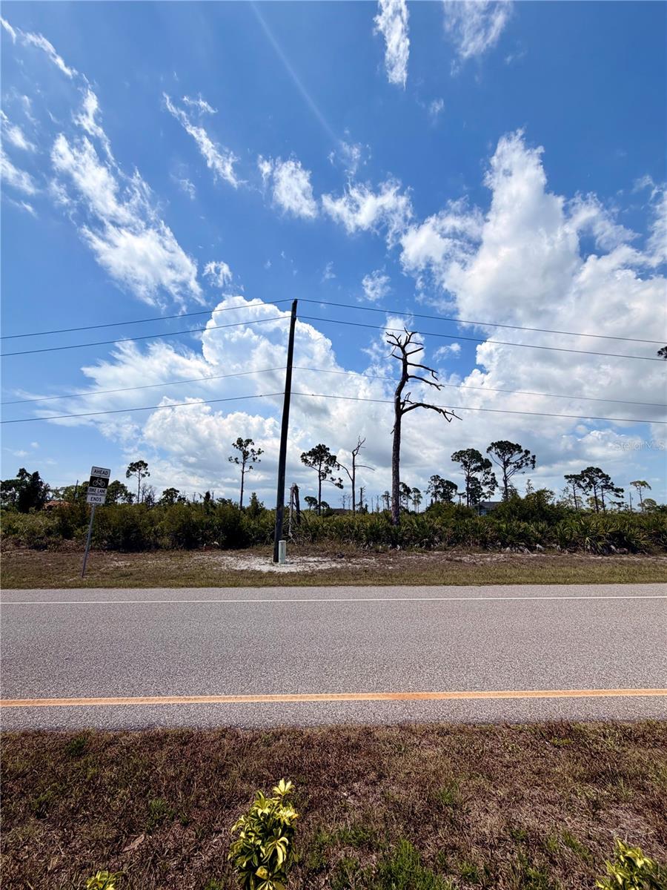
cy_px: 445
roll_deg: +1.1
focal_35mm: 14
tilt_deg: +12.5
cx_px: 334
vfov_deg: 102.1
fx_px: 360
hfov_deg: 85.7
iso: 20
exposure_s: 1/1572
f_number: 2.2
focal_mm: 2.22
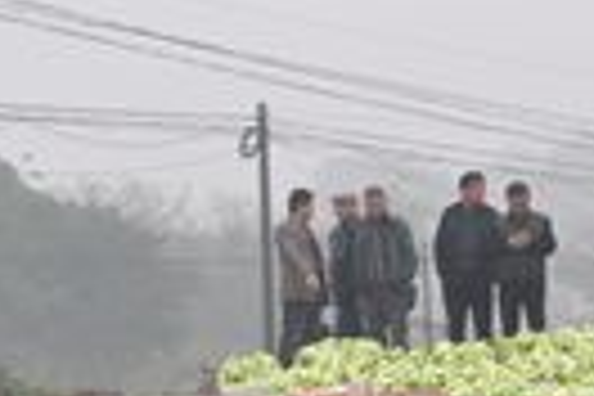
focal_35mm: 216
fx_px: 3564
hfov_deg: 9.5
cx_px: 459
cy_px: 414
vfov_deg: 6.3
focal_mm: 38
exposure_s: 1/40
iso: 200
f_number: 4.5
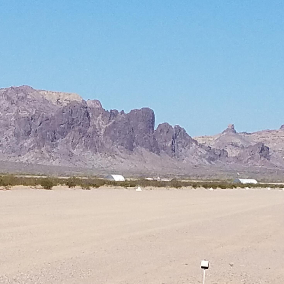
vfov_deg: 36.0
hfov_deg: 35.9
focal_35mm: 47
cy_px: 128
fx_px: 436
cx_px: 114
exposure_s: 1/4512
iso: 50
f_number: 1.7
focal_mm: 4.2
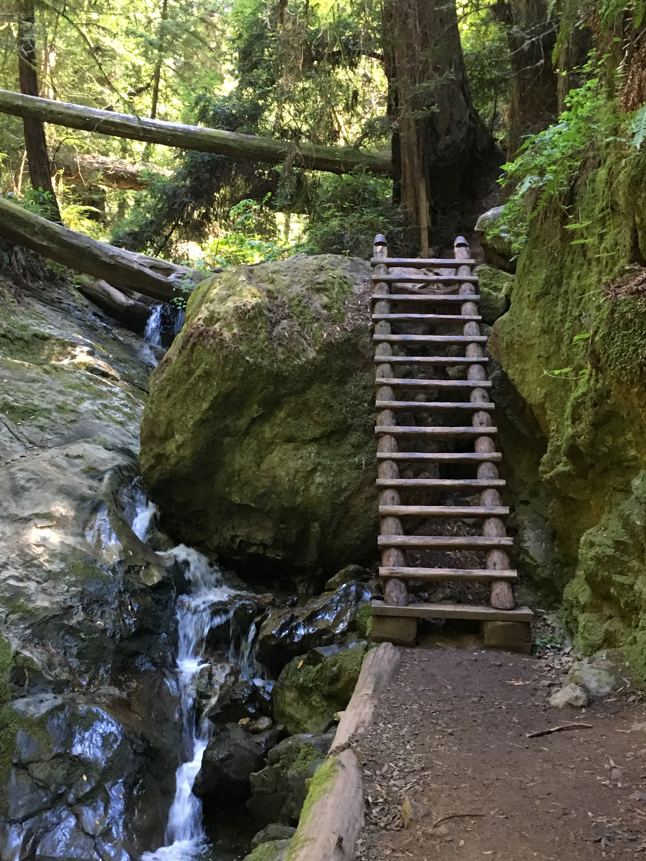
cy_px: 437
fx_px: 1045
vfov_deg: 44.8
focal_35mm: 42
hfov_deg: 34.2
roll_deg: -1.5
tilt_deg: +2.1
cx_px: 255
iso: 200
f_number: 2.2
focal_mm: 4.15
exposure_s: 1/20
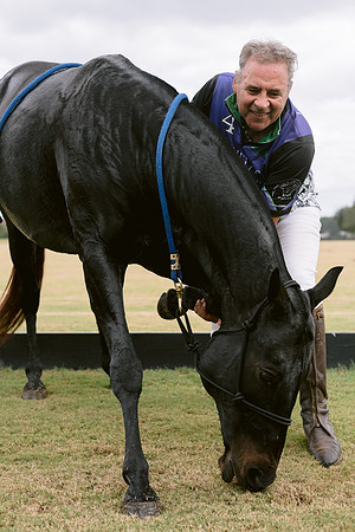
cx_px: 178
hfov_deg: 27.0
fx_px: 740
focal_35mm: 50
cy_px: 266
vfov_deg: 39.6
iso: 200
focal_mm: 50
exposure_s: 1/1600
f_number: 4
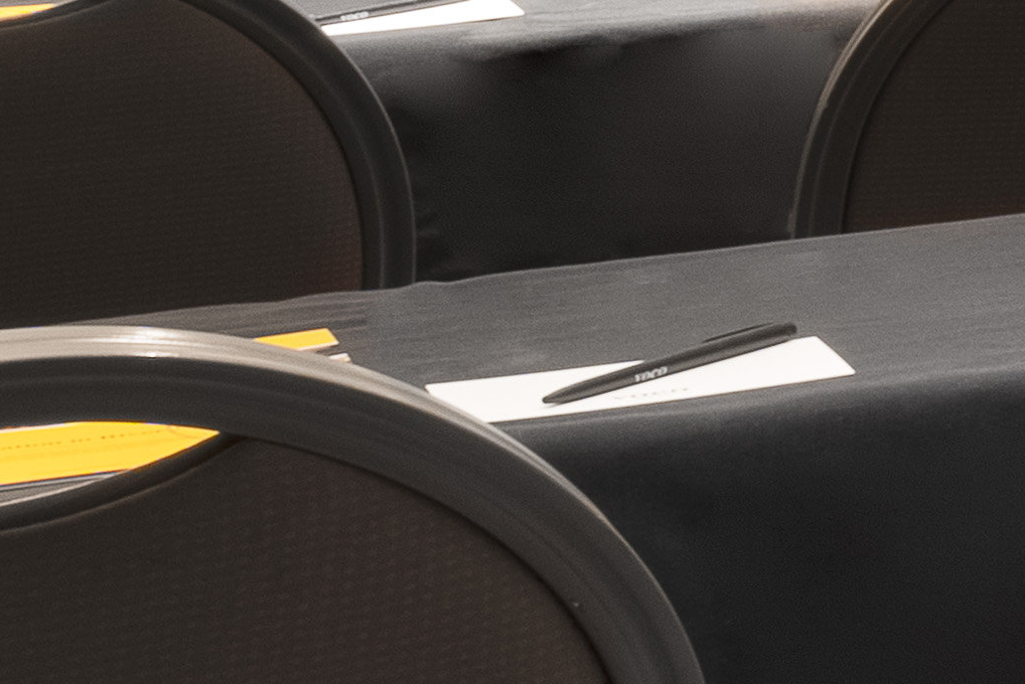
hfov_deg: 8.3
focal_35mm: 156
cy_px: -684
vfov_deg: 8.4
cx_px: 3954
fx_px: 4441
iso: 100
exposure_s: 20
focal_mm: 19.5
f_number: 22
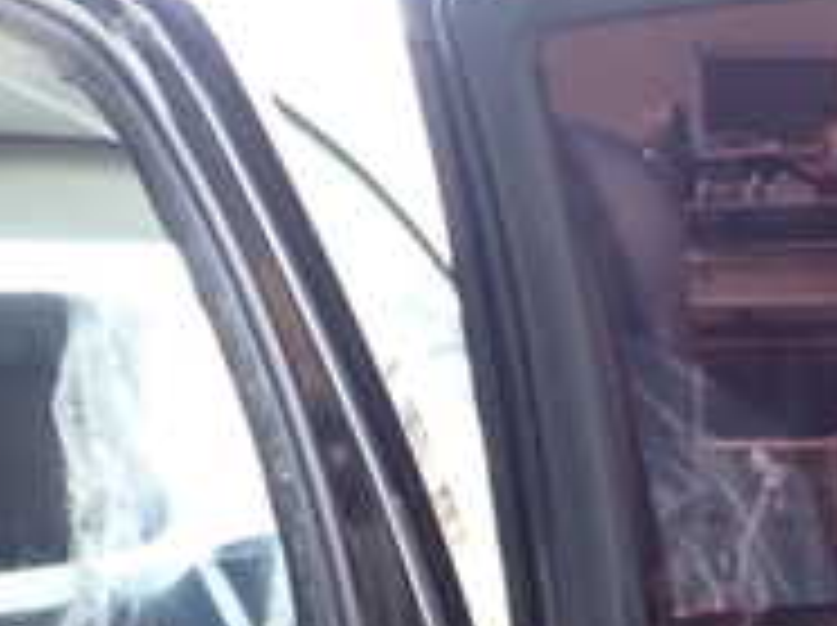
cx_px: 1202
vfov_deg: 14.6
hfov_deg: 18.3
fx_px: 2342
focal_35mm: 97
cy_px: 802
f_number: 2.3
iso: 100
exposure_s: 1/125
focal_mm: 5.4
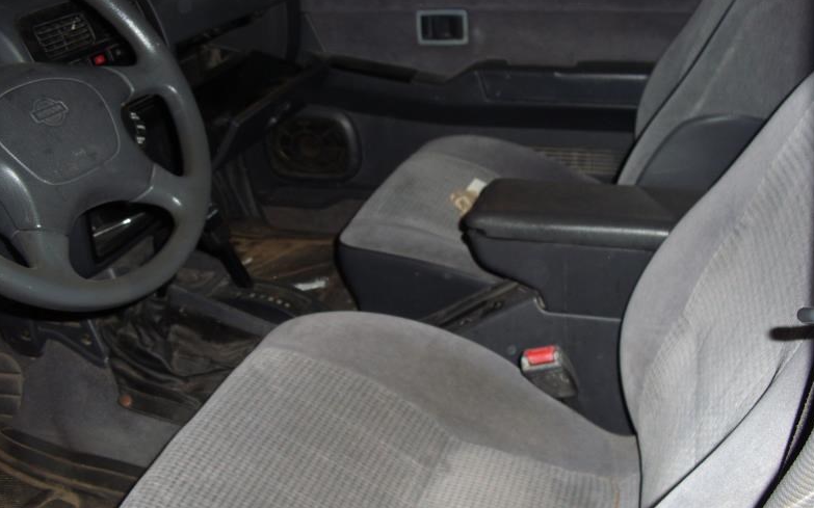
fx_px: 865
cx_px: 412
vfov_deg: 32.7
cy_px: 289
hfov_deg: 50.4
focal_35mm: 39
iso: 100
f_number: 3.1
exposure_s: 1/60
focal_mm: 6.3
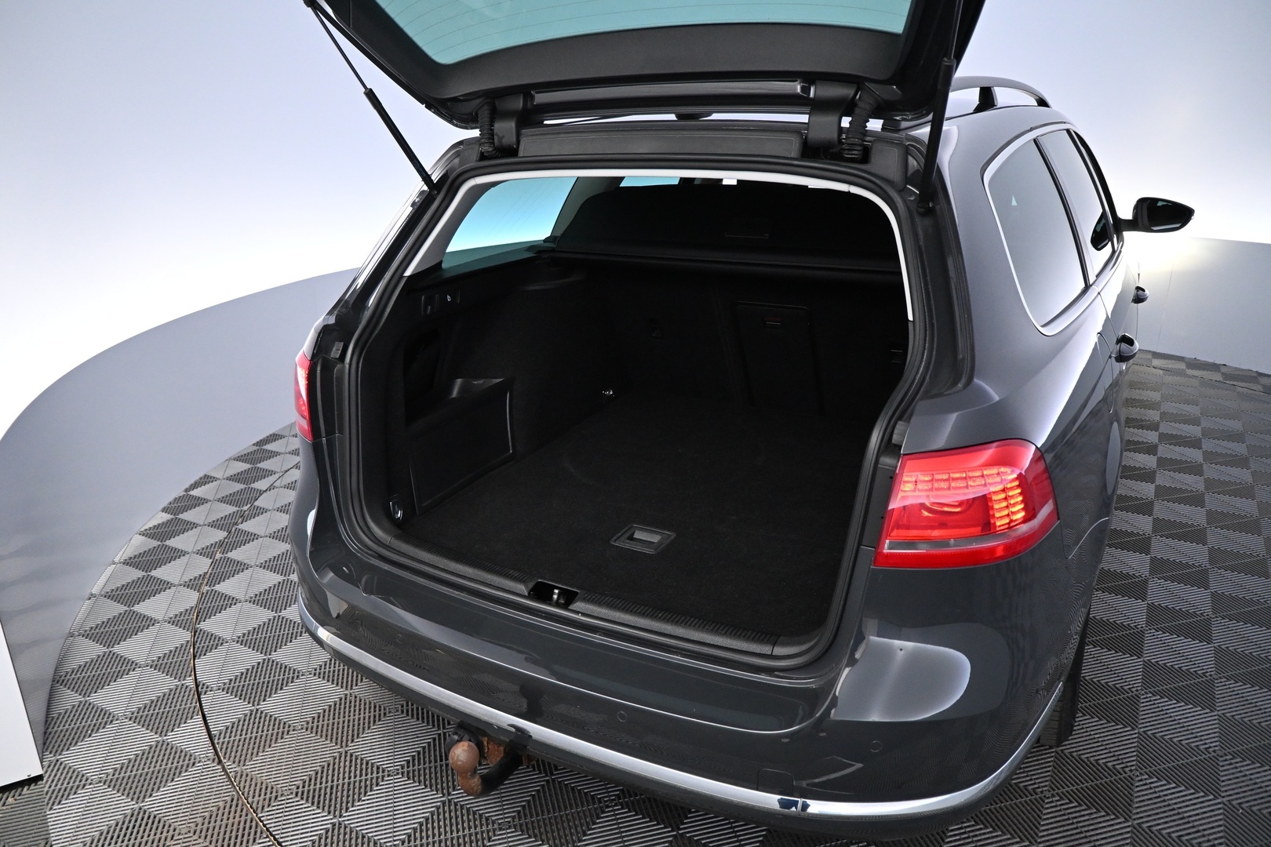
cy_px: 424
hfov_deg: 73.7
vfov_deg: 53.1
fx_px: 847
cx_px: 636
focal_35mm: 24
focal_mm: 16
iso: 2500
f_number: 3.5
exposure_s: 1/125
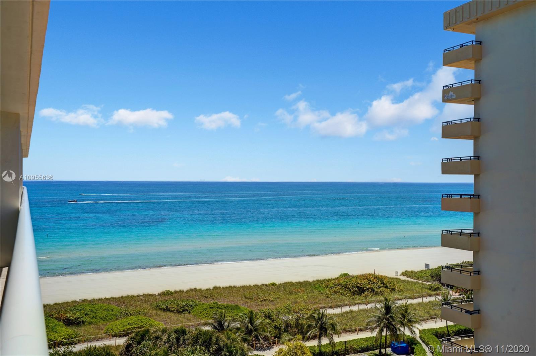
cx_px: 268
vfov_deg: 37.8
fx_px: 521
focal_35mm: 35
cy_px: 178
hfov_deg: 54.5
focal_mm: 35
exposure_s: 1/200
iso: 100
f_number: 9
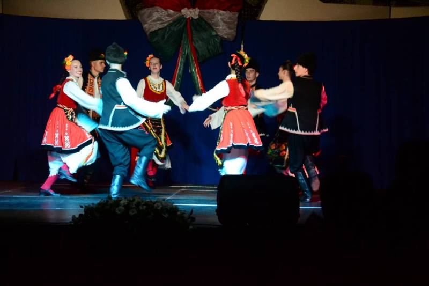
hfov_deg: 19.5
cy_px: 143
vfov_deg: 13.0
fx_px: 1251
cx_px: 214
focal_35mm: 105
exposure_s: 1/80
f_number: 5.3
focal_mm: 70
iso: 3200
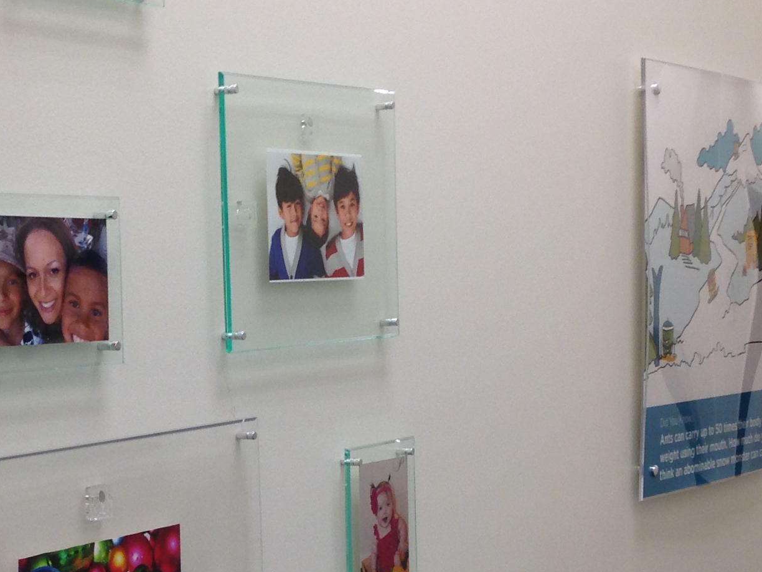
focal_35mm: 88
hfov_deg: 22.2
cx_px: 266
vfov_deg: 16.7
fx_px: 1937
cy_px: 434
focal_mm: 4.12
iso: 50
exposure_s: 1/30
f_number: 2.4
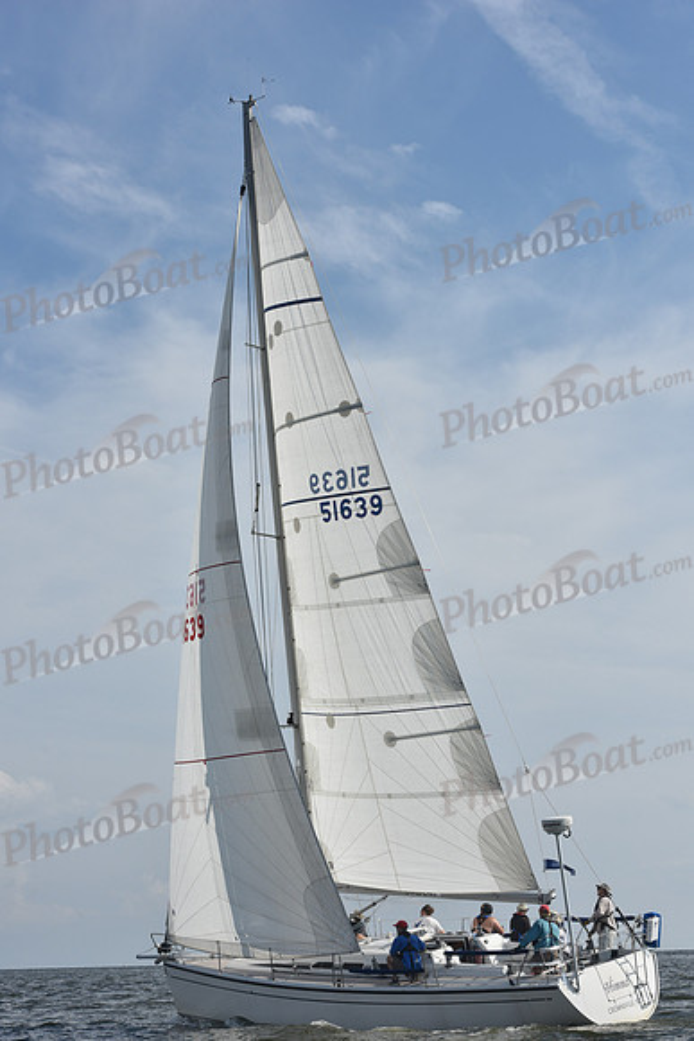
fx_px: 2023
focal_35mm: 70
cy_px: 520
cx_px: 347
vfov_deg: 28.8
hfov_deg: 19.5
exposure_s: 1/1000
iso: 250
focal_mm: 70
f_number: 11
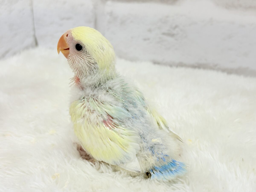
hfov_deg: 36.8
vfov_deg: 28.0
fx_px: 385
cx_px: 128
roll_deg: +0.4
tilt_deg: -23.3
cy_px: 96
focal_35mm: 52
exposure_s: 1/100
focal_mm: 5.96
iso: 64
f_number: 1.6
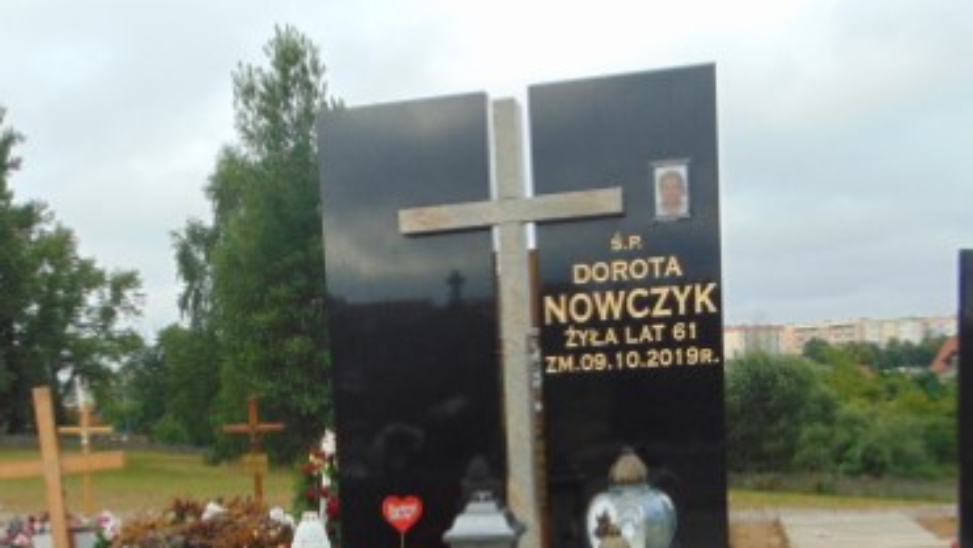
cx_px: 375
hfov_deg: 43.4
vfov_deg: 24.1
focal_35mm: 47
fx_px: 1213
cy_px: 569
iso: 80
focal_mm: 4.5
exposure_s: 1/500
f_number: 3
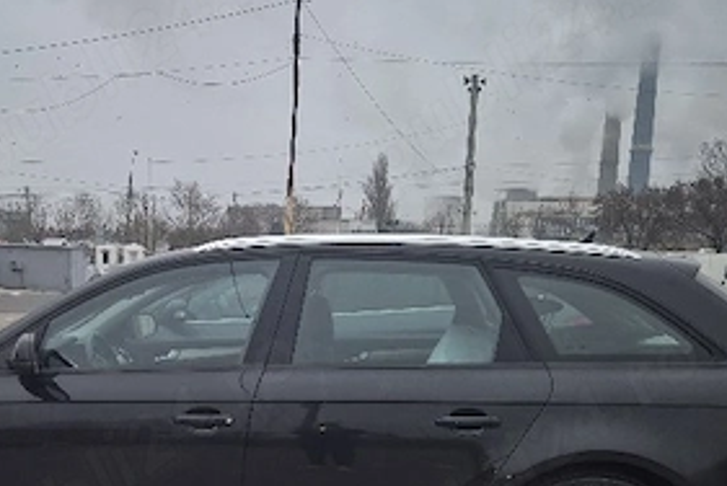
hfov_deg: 38.3
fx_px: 1031
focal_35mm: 51
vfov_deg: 25.4
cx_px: 233
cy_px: 473
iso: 25
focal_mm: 5.4
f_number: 1.8
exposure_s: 1/200
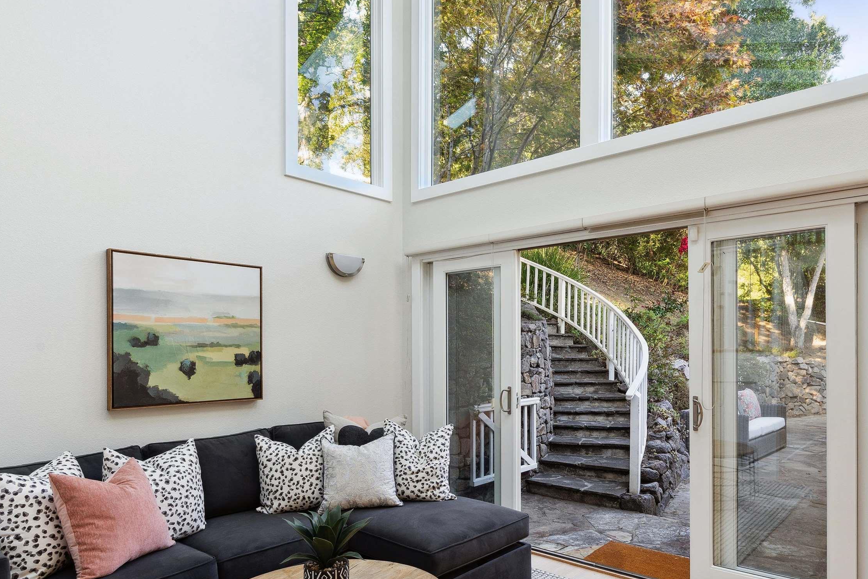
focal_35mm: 22
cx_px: 486
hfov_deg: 78.3
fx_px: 530
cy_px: 358
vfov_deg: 56.6
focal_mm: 16
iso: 200
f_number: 11
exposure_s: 1/6
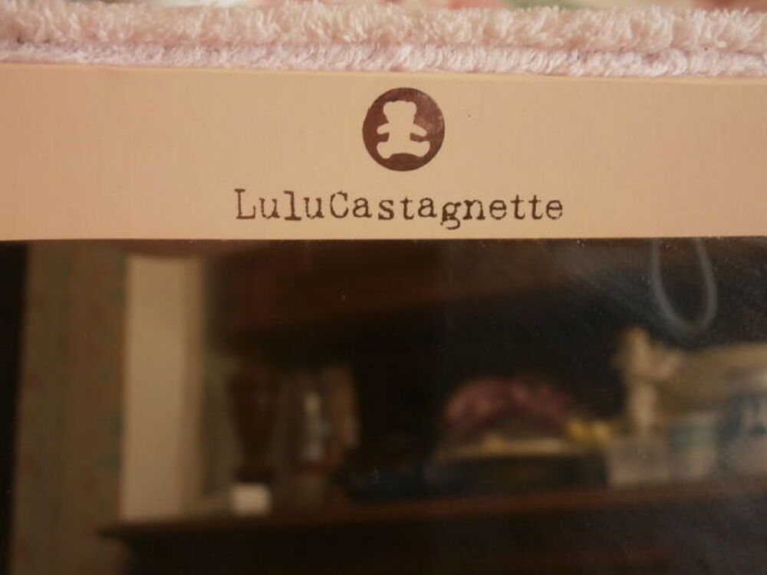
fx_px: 1041
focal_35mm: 47
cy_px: 288
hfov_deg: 40.4
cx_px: 384
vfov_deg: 30.9
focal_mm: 8.3
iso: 100
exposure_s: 1/40
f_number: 3.4
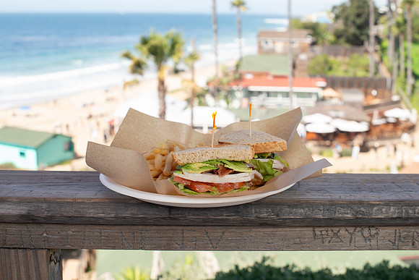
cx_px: 210
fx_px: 582
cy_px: 140
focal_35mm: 50
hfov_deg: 39.6
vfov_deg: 27.0
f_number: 8
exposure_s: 1/200
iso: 200
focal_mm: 50
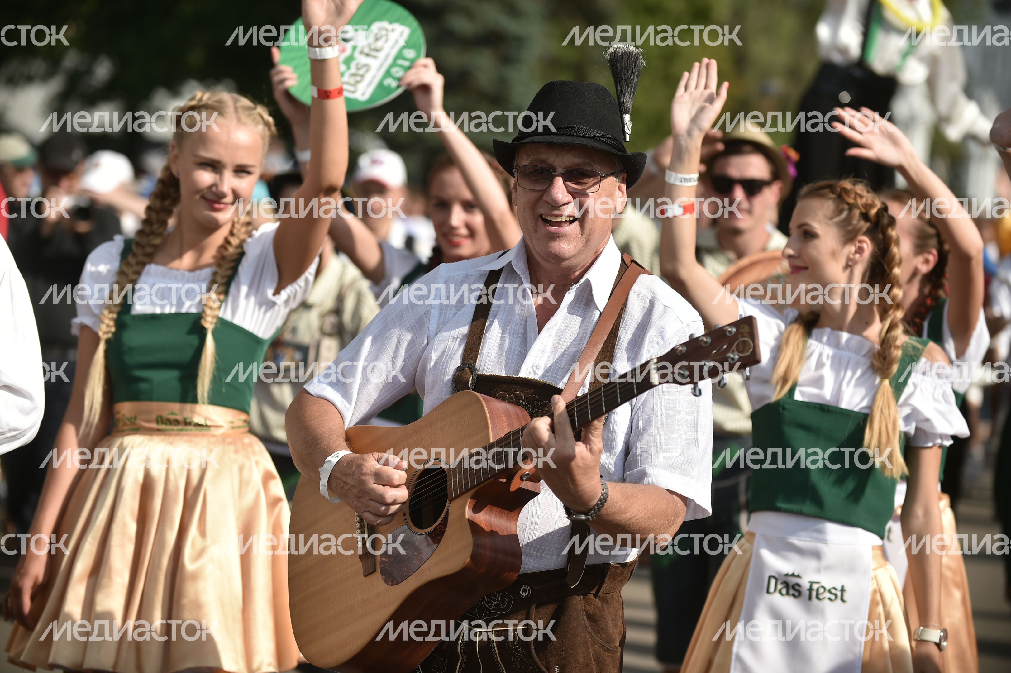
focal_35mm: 105
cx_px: 506
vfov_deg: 13.0
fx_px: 2947
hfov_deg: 19.5
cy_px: 336
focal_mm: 105
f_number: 4
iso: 100
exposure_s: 1/1600
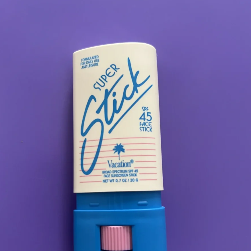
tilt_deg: -79.9
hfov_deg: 51.1
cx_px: 125
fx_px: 263
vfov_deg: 50.9
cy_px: 147
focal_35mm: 32
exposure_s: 1/60
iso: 320
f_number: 1.5
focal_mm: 5.7
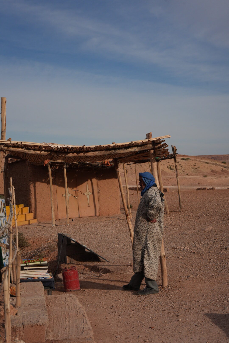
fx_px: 635
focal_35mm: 67
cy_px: 172
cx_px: 114
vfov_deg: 30.2
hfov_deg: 20.4
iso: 800
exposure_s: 1/3200
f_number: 10
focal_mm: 66.7
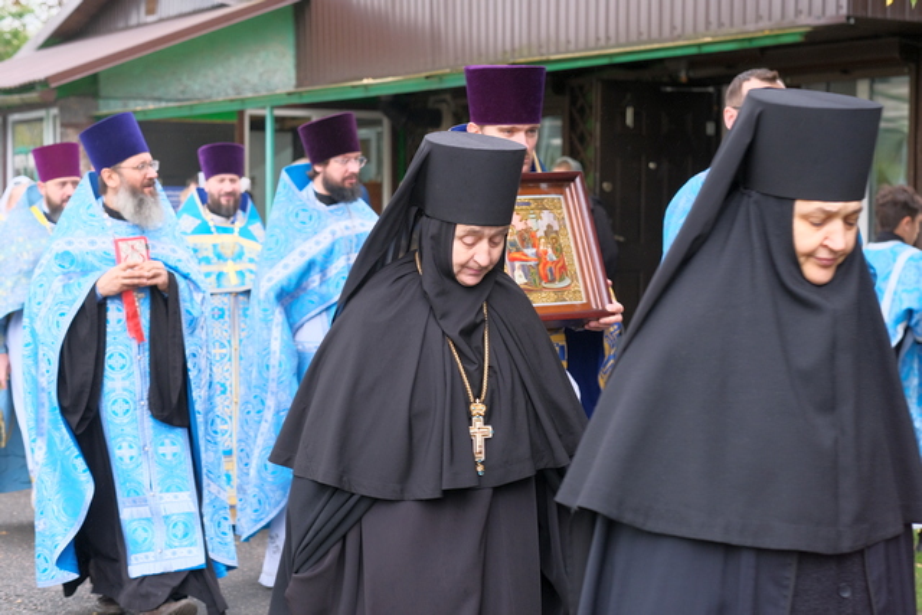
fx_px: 2152
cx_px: 461
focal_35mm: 84
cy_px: 308
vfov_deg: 16.3
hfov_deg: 24.2
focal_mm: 56
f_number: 4
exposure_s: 1/170
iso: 800
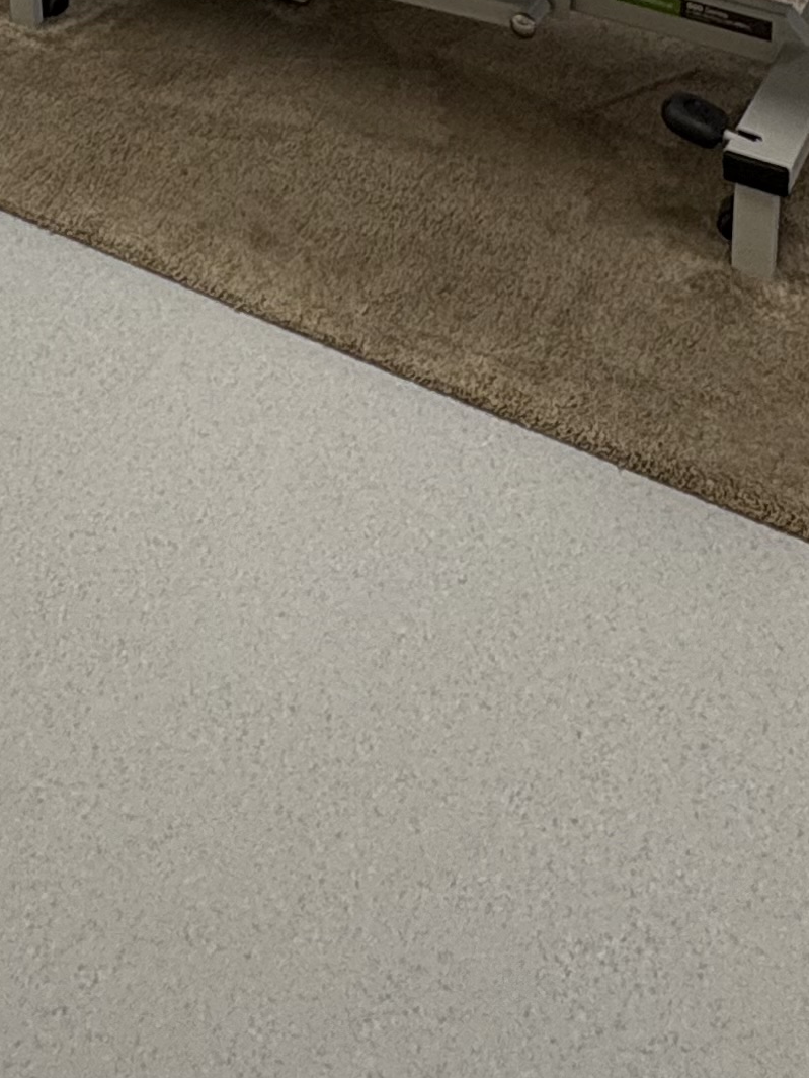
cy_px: -516
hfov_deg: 27.2
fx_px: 1651
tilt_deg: -10.3
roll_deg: +1.6
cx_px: 228
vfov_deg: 26.6
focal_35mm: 53
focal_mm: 2.22
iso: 64
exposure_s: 1/140
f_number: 2.2
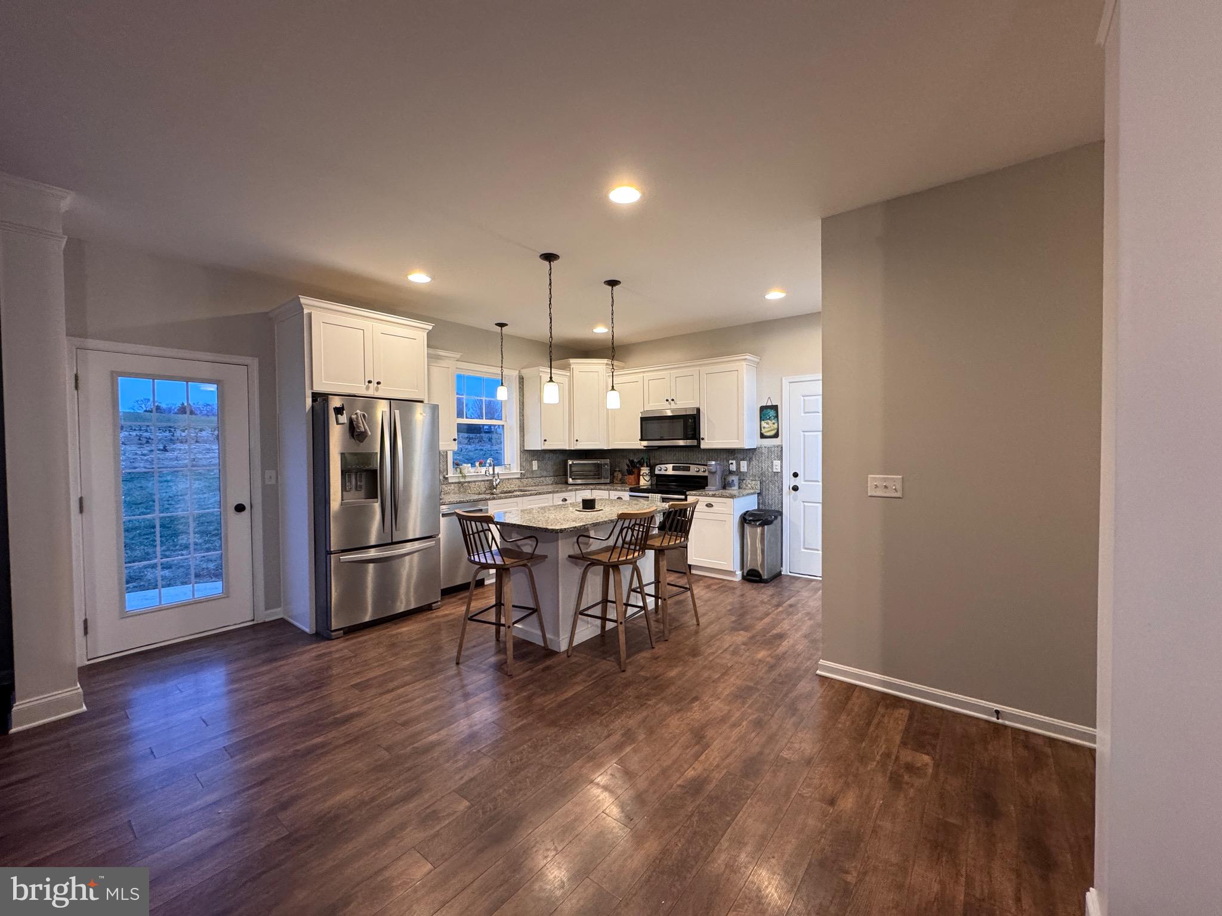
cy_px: 458
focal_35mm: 14
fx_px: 494
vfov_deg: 85.7
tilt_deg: -2.3
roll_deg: +0.2
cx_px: 611
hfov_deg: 102.1
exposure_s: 1/60
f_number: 2.2
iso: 250
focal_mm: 2.22
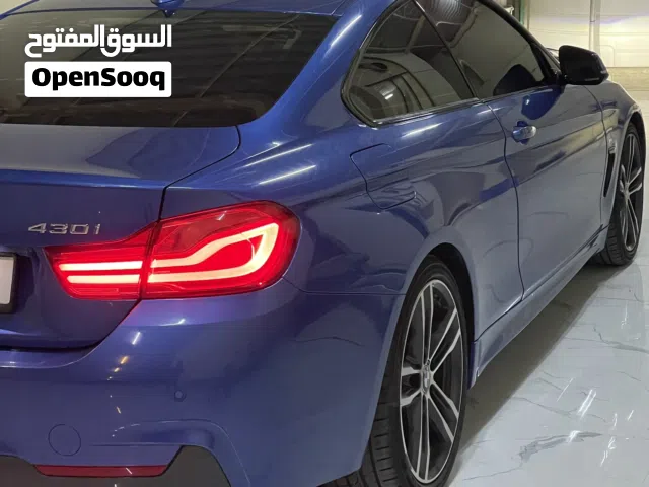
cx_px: 324
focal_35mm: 52
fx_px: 975
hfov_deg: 36.8
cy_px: 244
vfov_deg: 28.0
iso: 800
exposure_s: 1/60
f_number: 2
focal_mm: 6
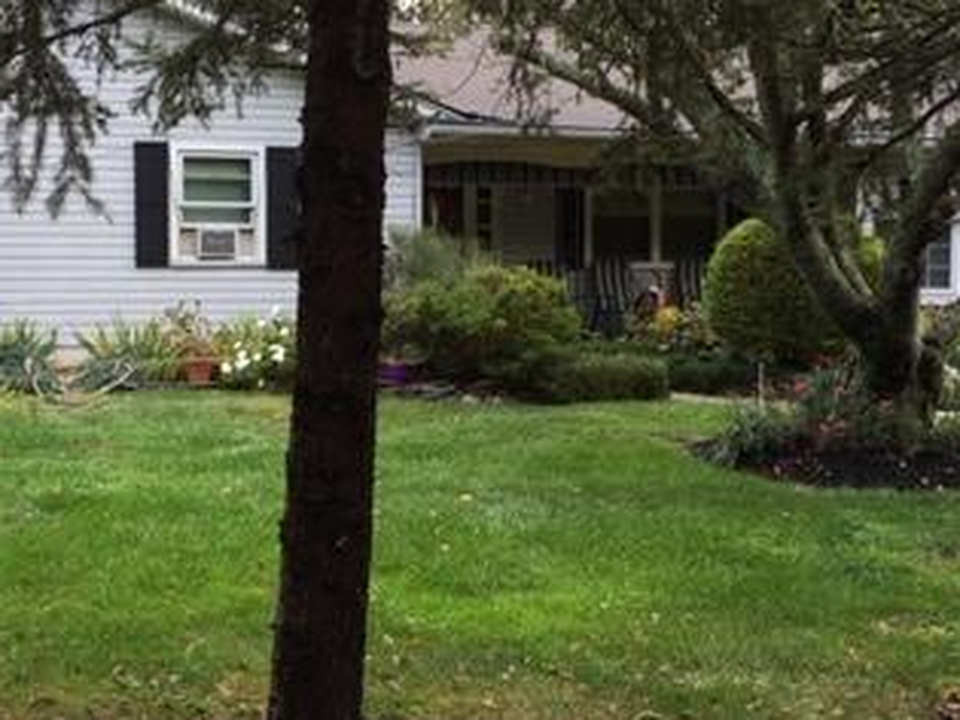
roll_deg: +0.5
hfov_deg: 32.4
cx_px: 308
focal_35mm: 59
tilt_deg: -3.6
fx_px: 1636
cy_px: 342
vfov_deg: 24.8
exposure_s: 1/40
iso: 32
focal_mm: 4.15
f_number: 2.2
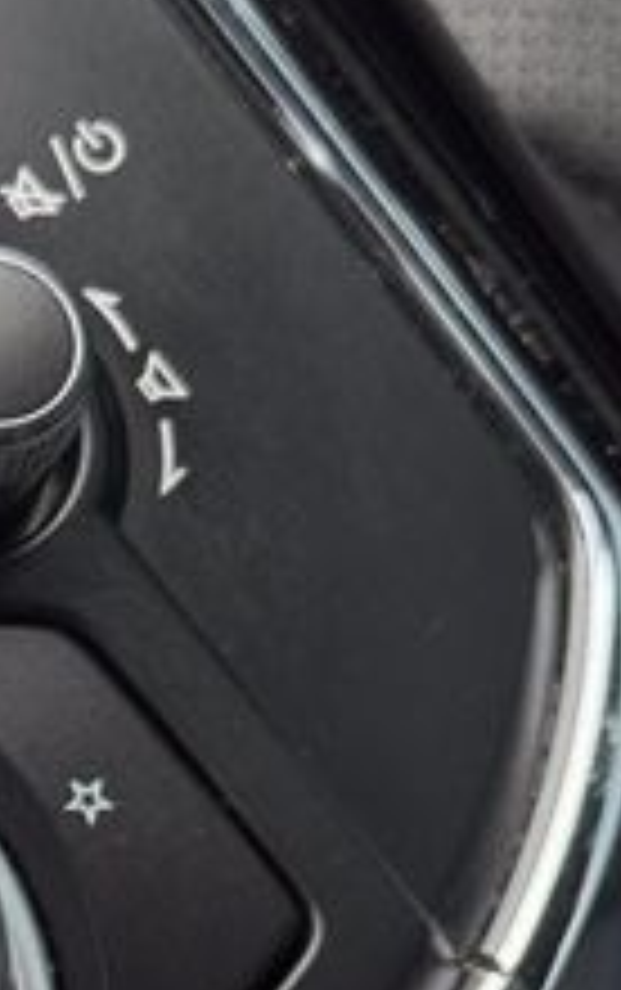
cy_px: 900
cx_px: -450
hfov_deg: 8.6
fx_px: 3997
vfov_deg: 14.0
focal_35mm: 148
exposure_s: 1/360
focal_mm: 6.76
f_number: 1.78
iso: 64
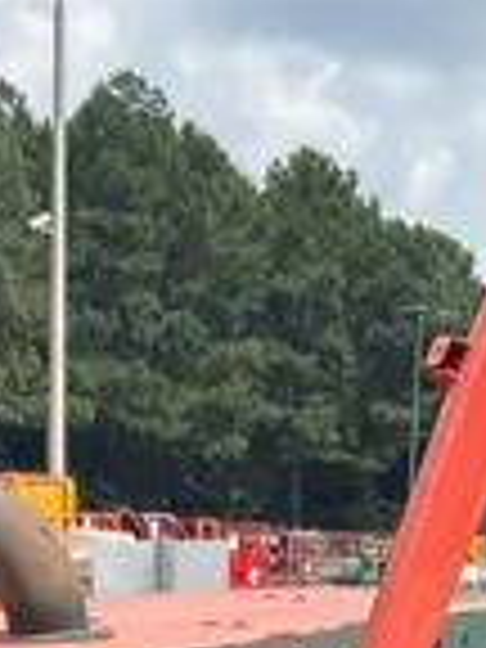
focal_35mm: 132
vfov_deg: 13.2
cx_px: 410
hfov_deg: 11.2
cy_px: 1244
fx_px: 2471
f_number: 1.5
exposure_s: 1/2404
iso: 50
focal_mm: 5.7
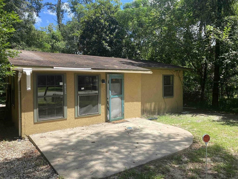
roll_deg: +2.3
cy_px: 90
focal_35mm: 26
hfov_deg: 67.3
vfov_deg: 53.1
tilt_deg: +0.3
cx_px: 119
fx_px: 179
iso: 32
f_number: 1.8
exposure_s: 1/1135
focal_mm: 4.25
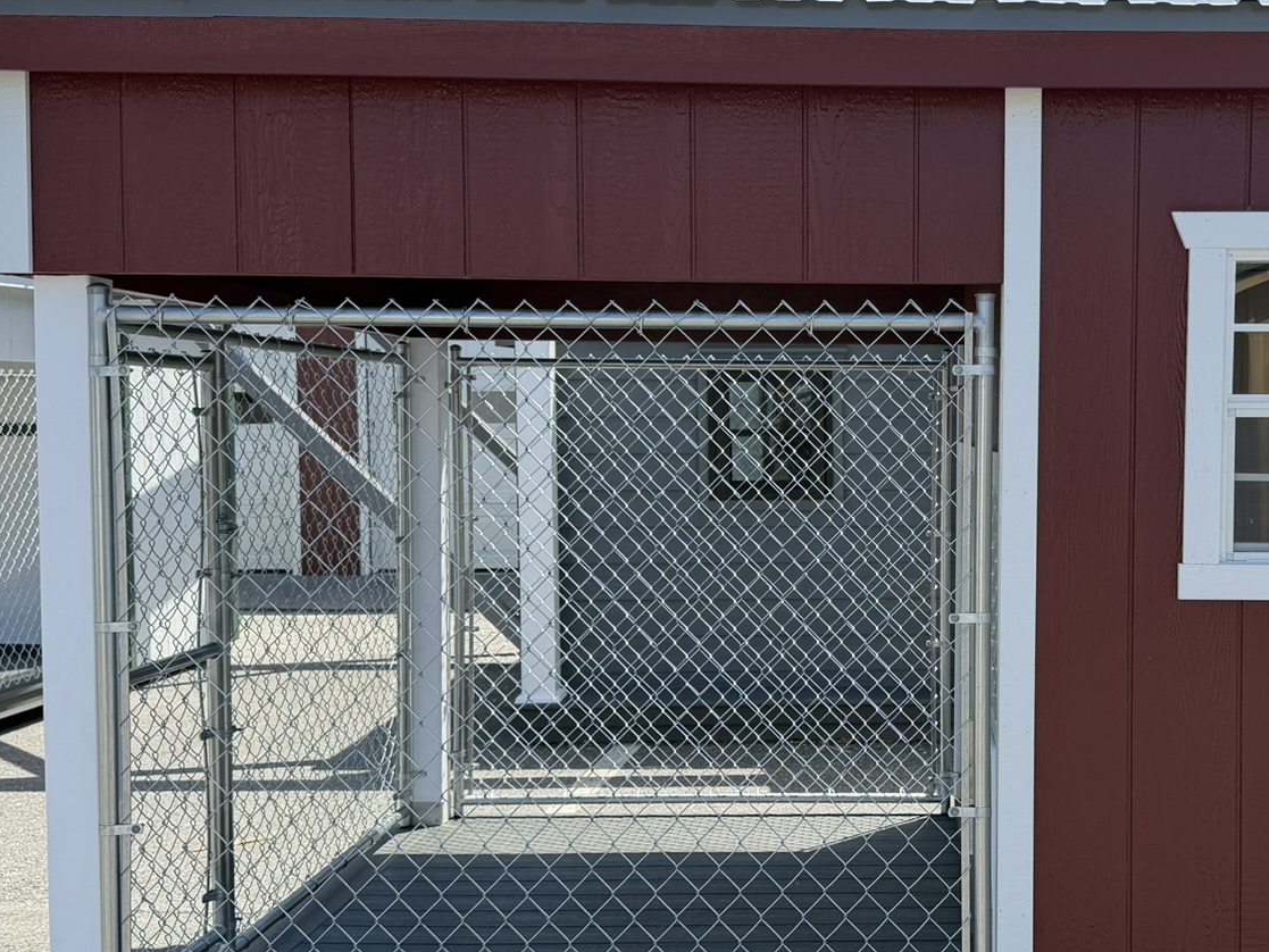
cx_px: 912
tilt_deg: -1.5
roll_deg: +2.1
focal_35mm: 44
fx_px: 1613
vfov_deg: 32.9
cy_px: 508
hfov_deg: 42.0
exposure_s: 1/2232
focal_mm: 6.76
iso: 80
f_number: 1.78
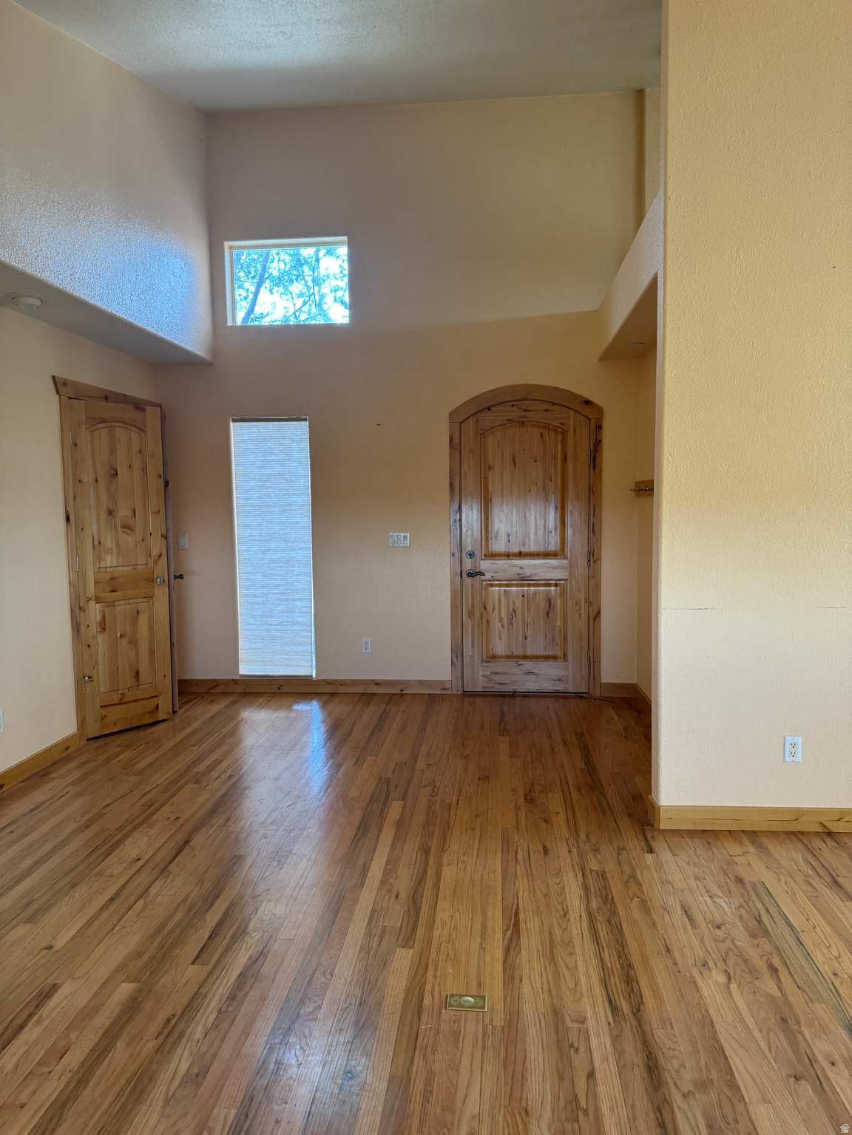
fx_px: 788
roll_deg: +0.8
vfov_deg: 71.6
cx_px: 426
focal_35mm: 24
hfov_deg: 56.8
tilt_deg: -5.0
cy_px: 568
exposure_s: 1/89
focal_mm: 6.76
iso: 200
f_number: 1.78
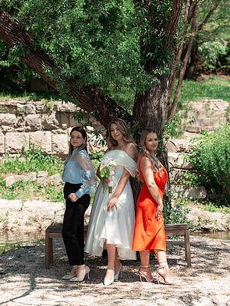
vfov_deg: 19.8
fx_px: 877
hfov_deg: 14.9
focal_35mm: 99
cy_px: 140
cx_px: 115
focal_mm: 90
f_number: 4.5
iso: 200
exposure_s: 1/400
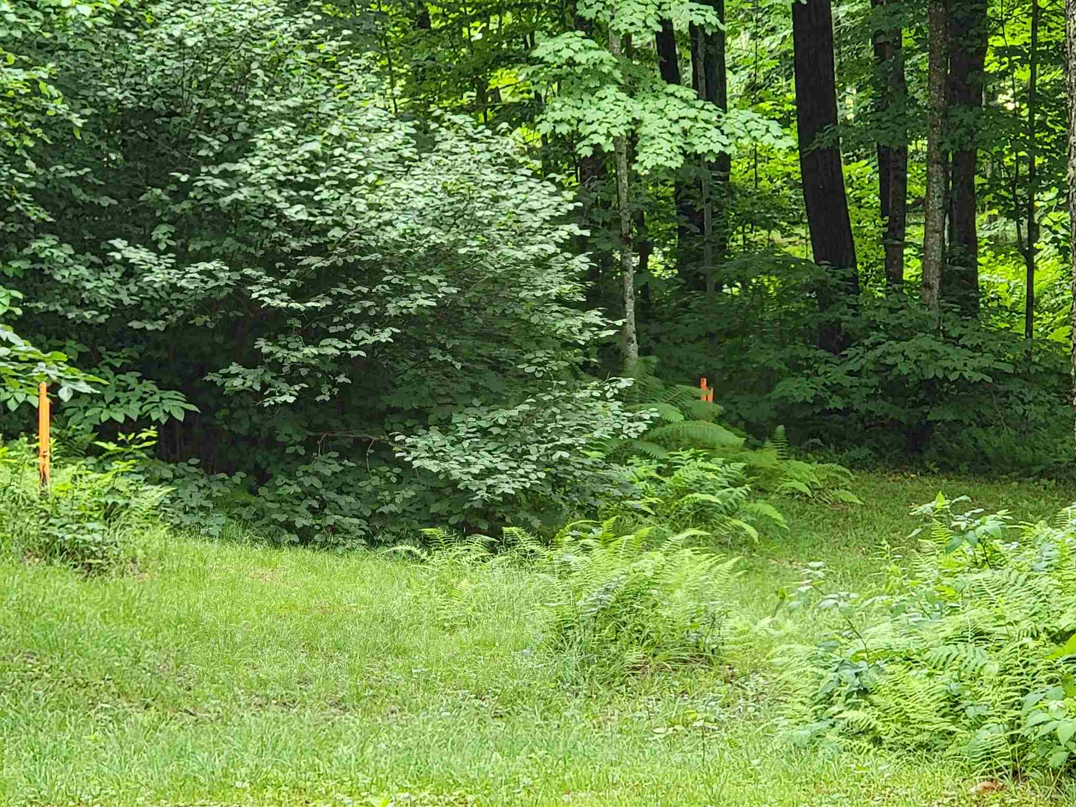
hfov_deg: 27.0
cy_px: 404
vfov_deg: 20.4
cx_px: 538
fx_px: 2238
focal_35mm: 72
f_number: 2.4
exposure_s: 1/60
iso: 125
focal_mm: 9
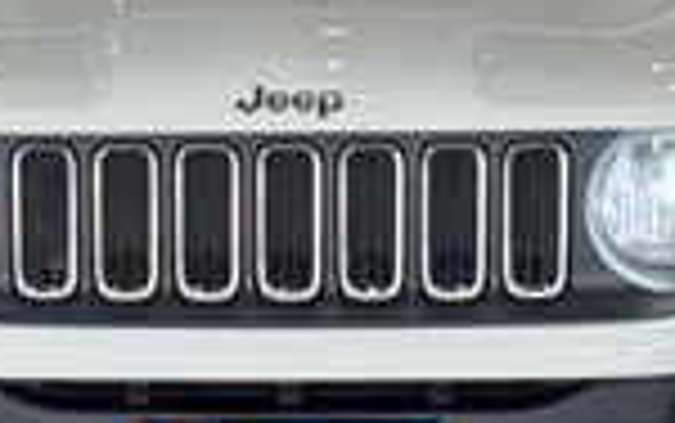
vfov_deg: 7.6
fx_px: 3185
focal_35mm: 173
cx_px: 234
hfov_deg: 12.1
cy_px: 94
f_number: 1.6
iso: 32
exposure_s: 1/256
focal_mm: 5.96
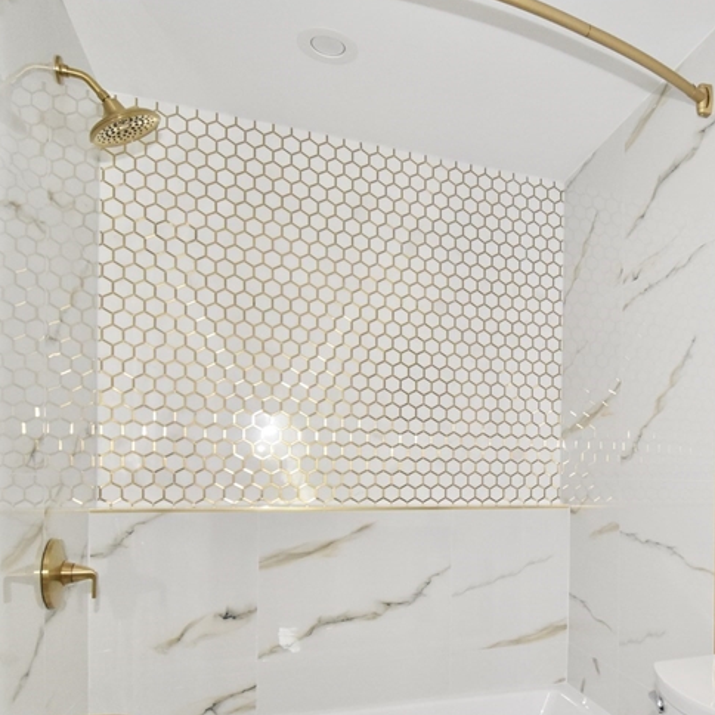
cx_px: 554
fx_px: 631
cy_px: 482
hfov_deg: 55.6
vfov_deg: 57.6
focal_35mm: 27
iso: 1600
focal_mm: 10
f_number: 4.5
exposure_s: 1/60
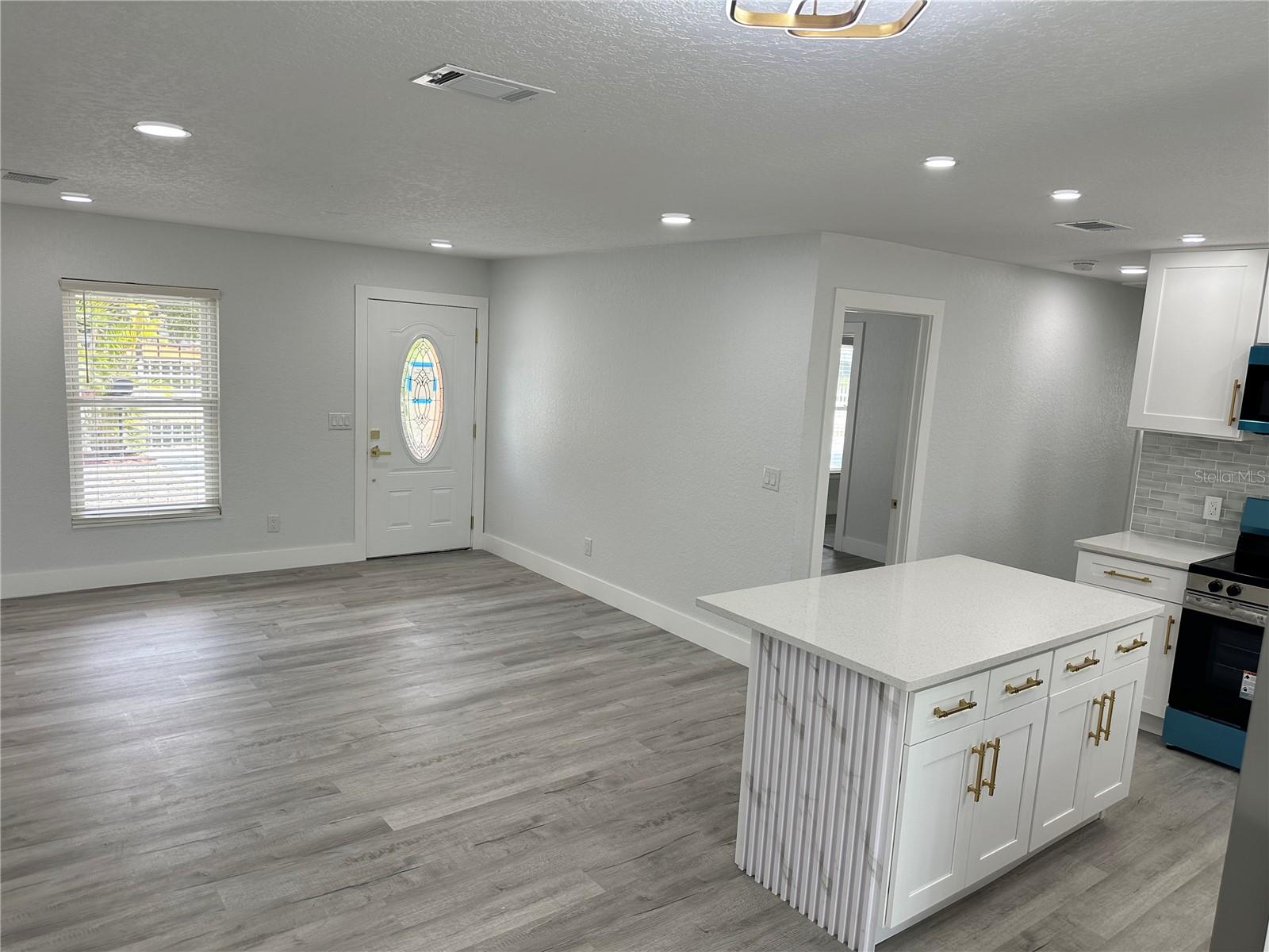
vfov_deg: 56.8
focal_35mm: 24
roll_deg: -3.2
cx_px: 634
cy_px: 476
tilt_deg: -8.9
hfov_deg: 71.6
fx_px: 880
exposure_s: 1/154
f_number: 1.78
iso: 100
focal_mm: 6.86
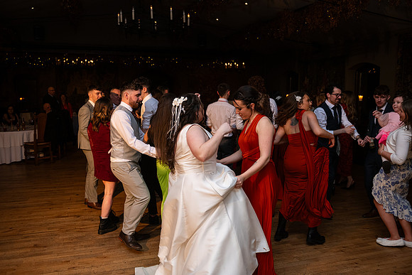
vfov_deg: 41.1
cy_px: 138
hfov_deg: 58.7
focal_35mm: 32
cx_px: 206
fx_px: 366
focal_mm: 32
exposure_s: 1/160
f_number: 3.5
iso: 800
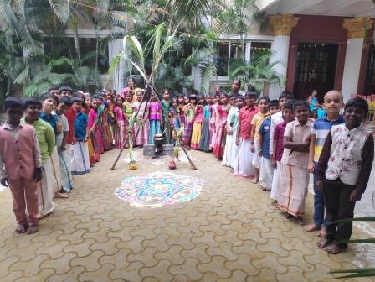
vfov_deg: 66.0
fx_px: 217
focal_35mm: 20
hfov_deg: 81.7
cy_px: 141
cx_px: 188
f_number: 1.9
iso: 100
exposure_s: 1/100
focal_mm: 3.94
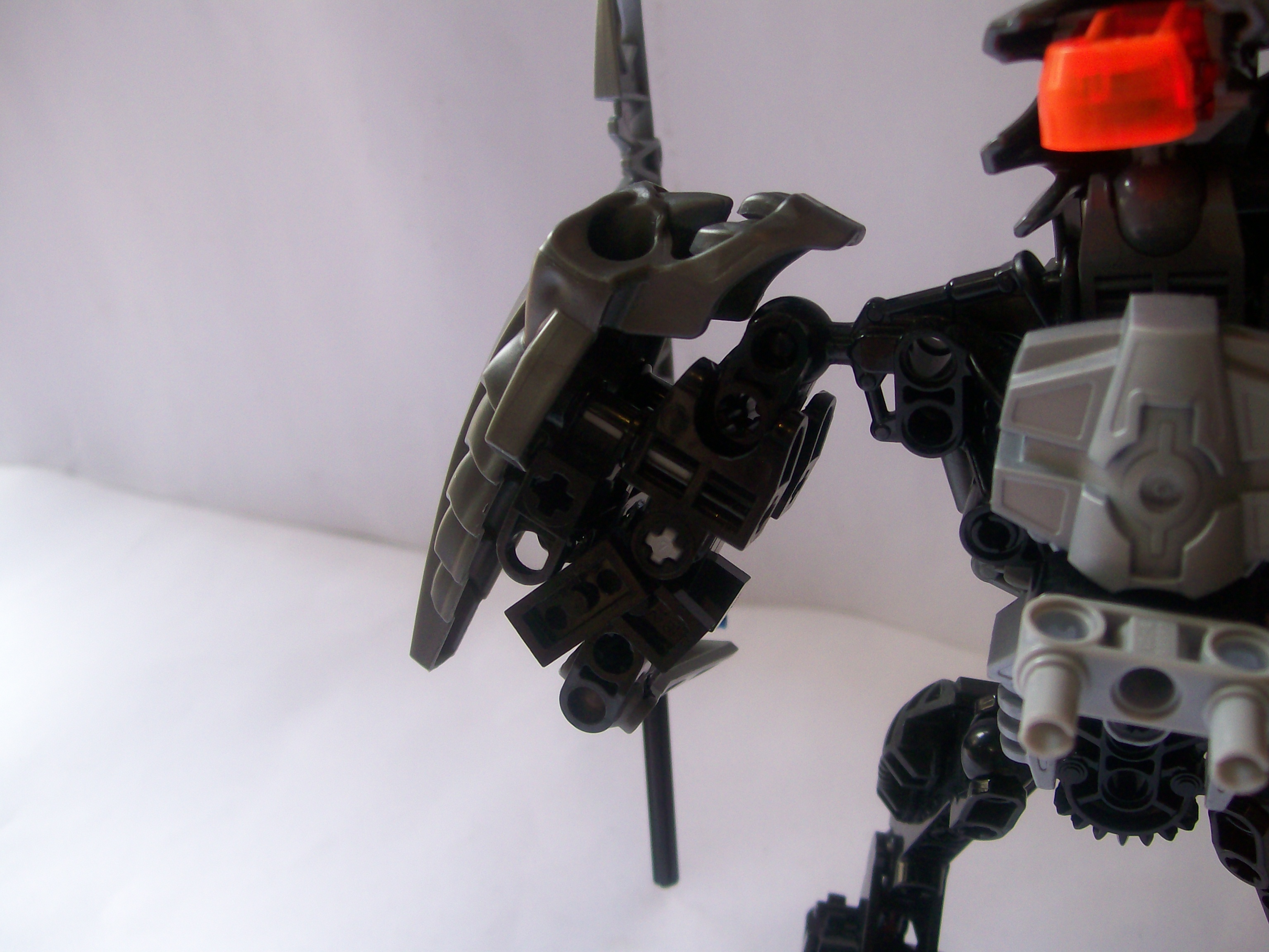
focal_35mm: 36
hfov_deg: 51.4
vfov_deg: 39.7
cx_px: 634
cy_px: 476
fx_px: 1320
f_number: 2.7
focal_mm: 6
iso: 80
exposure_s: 1/66.5
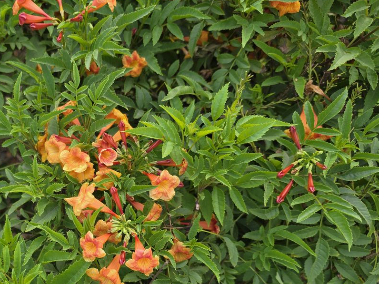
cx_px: 78
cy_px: 199
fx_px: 405
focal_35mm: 37
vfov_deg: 38.0
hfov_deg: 47.5
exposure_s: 1/180
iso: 50
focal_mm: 6.5
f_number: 1.4
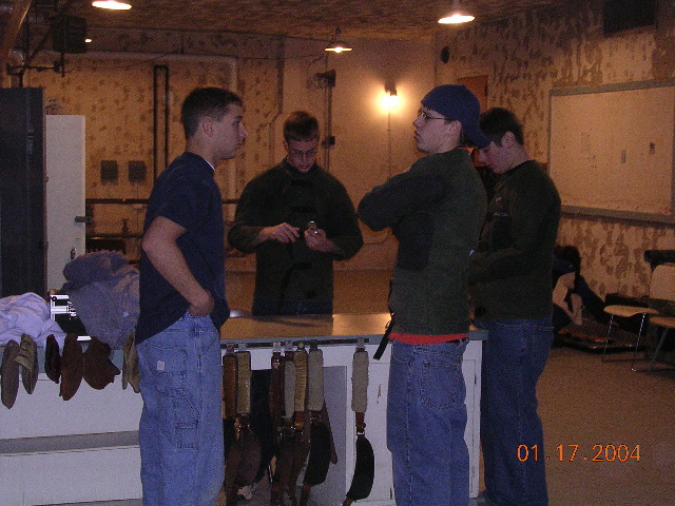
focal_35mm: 63
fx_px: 1228
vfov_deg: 23.3
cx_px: 338
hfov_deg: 30.7
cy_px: 253
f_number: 3.5
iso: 400
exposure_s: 1/60.1
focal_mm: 9.6
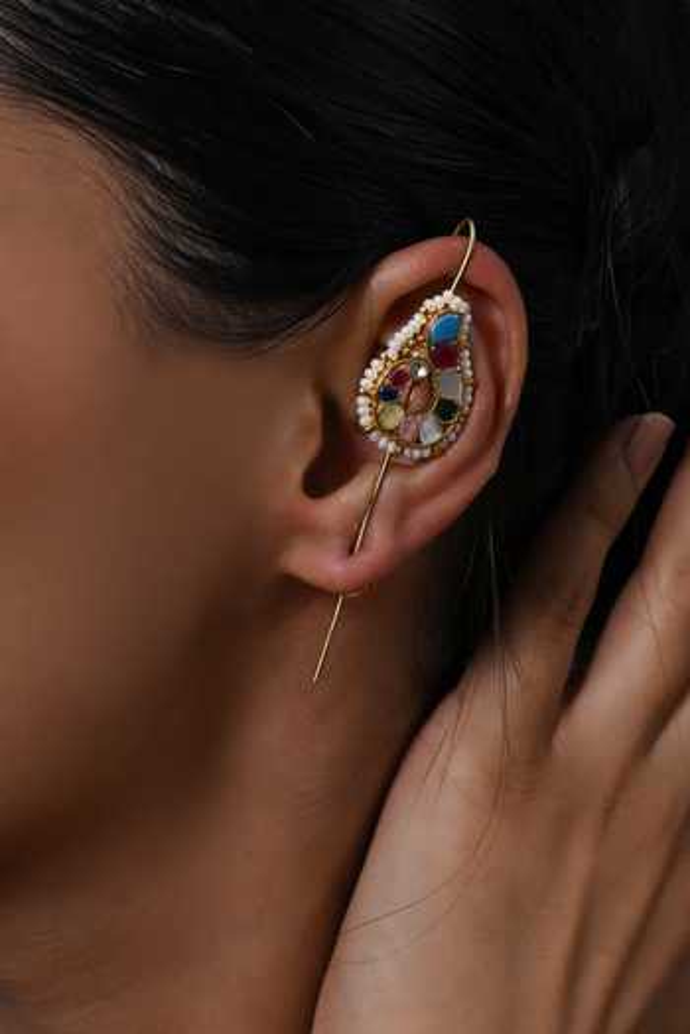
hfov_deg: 27.0
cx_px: 345
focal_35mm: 50
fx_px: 1437
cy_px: 517
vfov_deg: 39.6
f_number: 13
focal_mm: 50
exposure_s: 1/125
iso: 320
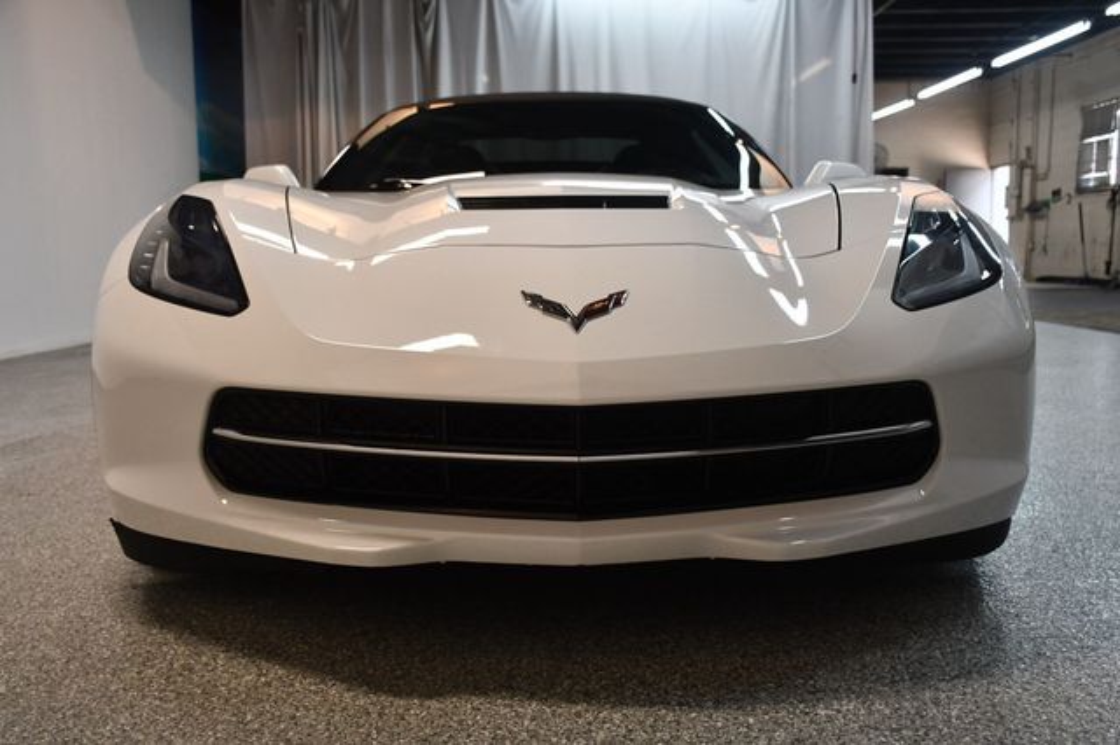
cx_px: 560
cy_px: 372
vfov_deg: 38.8
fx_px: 1057
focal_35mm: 34
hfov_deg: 55.8
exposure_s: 1/125
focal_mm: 23
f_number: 3.8
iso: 900
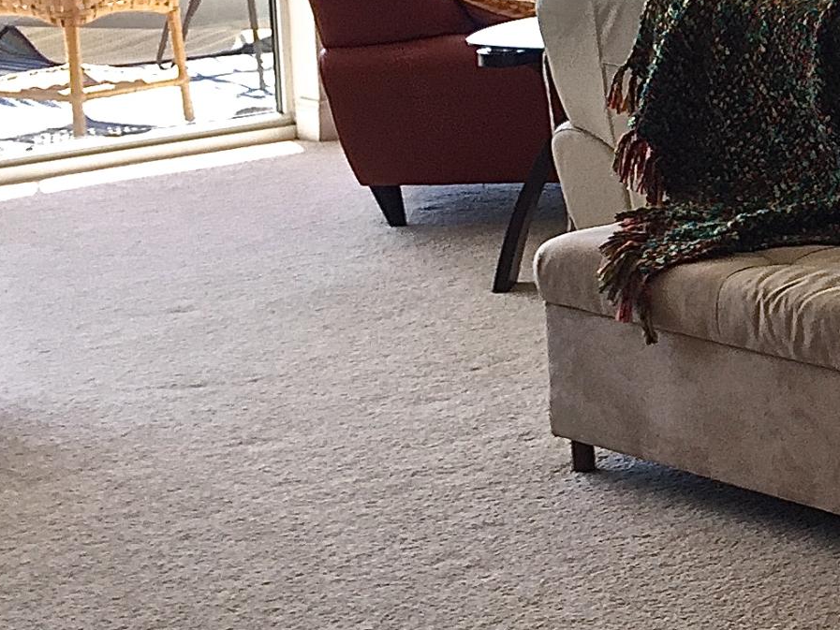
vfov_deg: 15.2
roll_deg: -2.1
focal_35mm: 97
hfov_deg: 18.0
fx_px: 2354
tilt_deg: -11.3
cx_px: 1263
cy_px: 203
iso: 32
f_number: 2.2
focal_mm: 4.15
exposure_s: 1/120
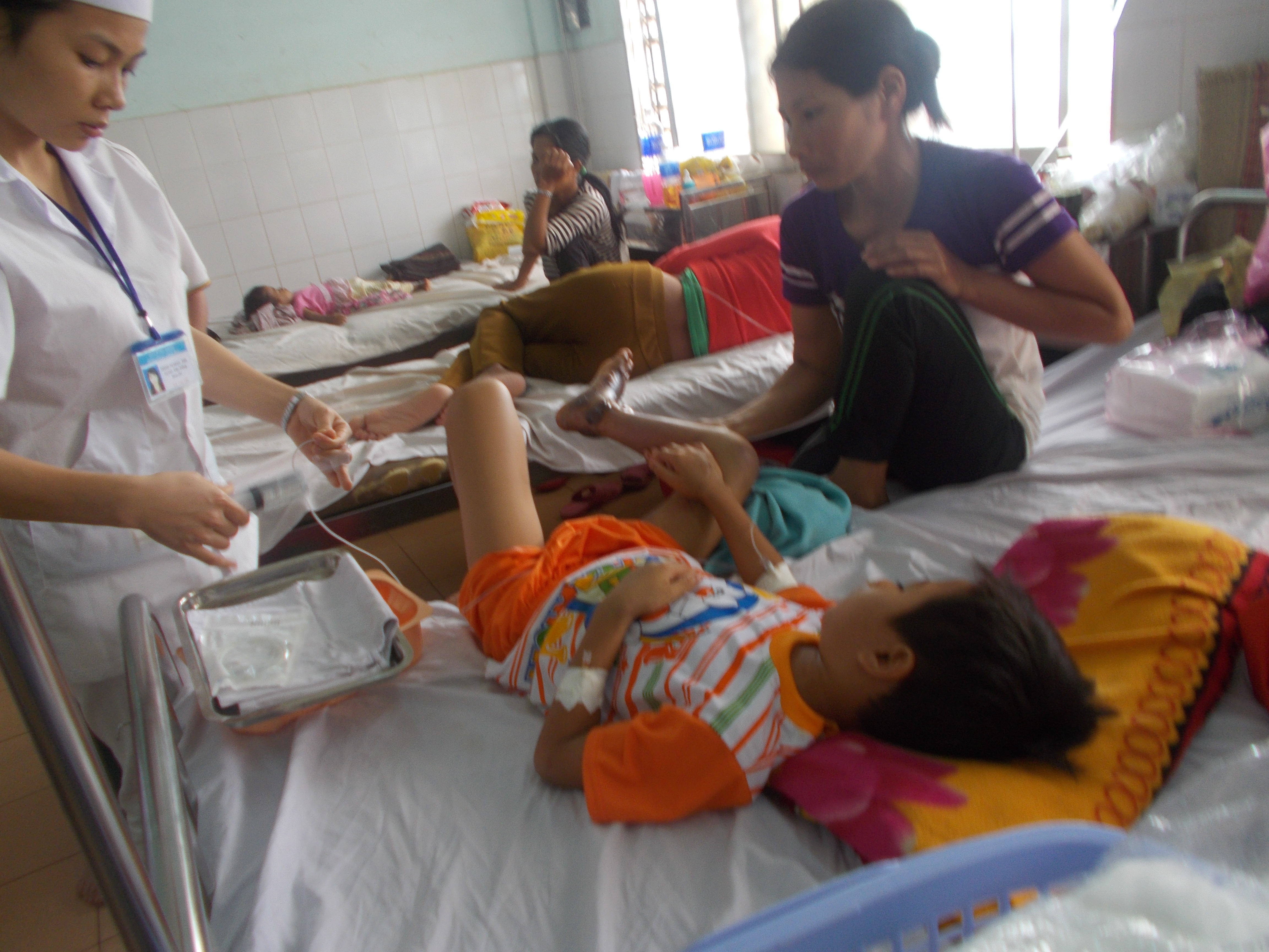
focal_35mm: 26
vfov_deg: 53.1
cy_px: 476
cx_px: 634
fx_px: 953
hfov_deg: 67.3
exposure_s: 1/25
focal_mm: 4.6
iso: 100
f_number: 3.2
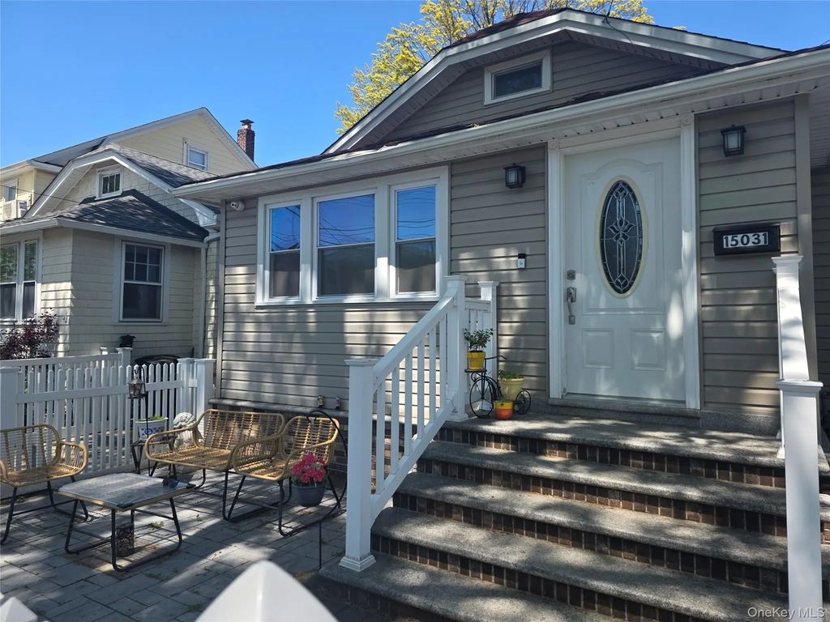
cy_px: 311
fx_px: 551
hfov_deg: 73.9
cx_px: 415
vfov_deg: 58.9
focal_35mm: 23
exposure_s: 1/2483
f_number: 1.7
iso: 80
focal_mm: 6.3
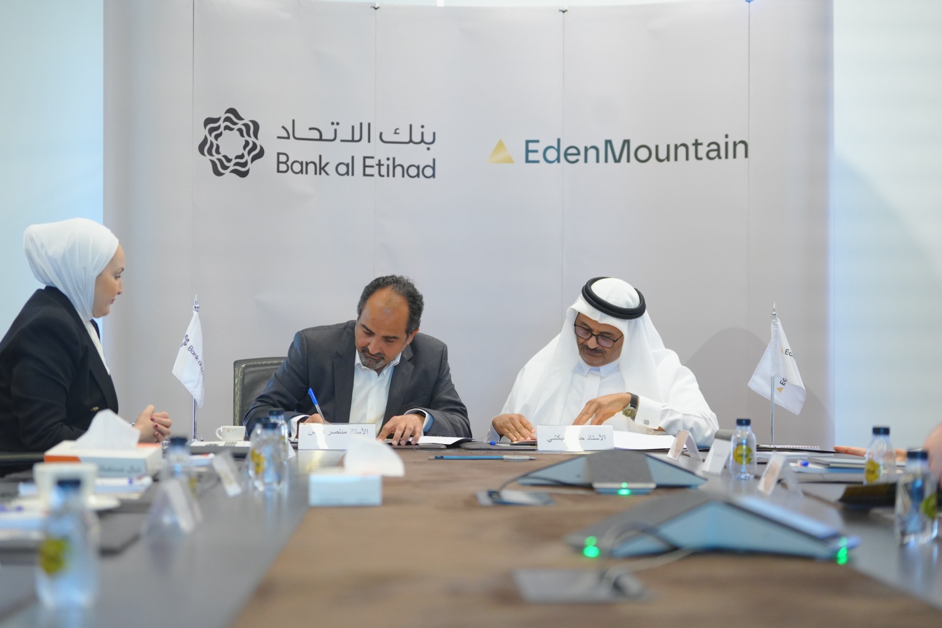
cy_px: 314
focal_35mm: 70
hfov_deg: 28.8
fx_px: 1832
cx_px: 471
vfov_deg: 19.5
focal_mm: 70
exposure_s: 1/100
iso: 2500
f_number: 2.8
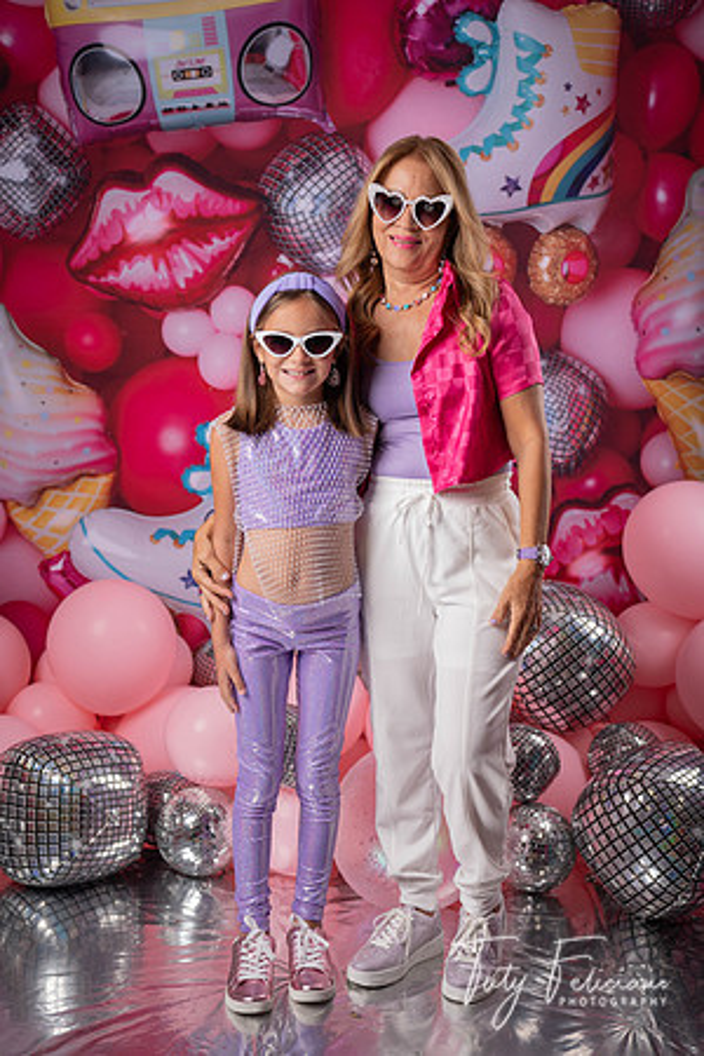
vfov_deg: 41.1
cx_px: 352
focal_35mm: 48
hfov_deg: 28.1
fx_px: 1408
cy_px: 528
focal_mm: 48
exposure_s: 1/250
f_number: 3.2
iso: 50
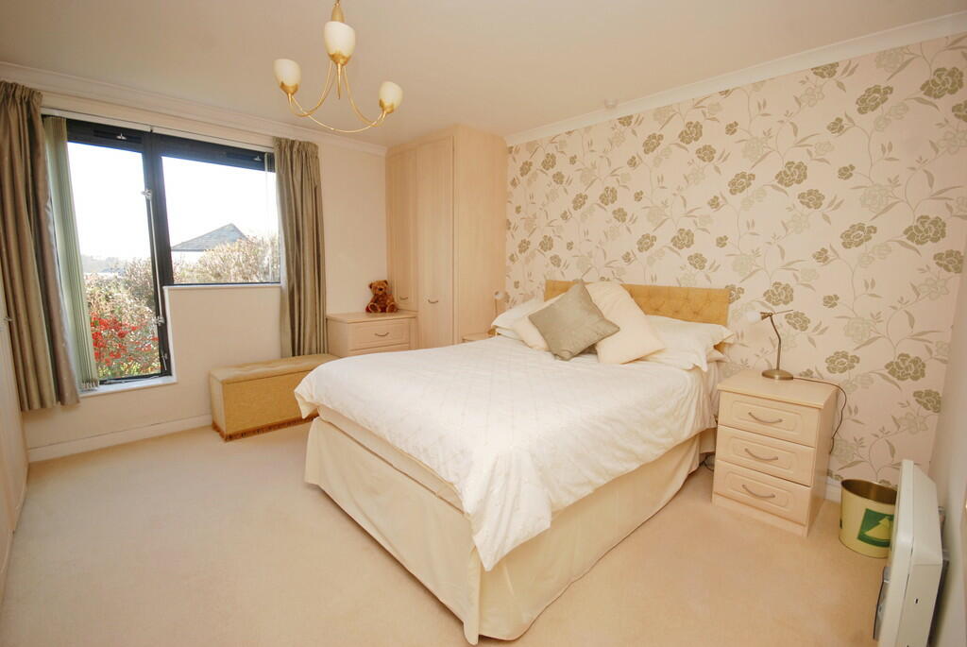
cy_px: 324
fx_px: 403
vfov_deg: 77.5
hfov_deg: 100.3
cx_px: 484
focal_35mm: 15
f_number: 5.6
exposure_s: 1/60
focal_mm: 10
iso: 160
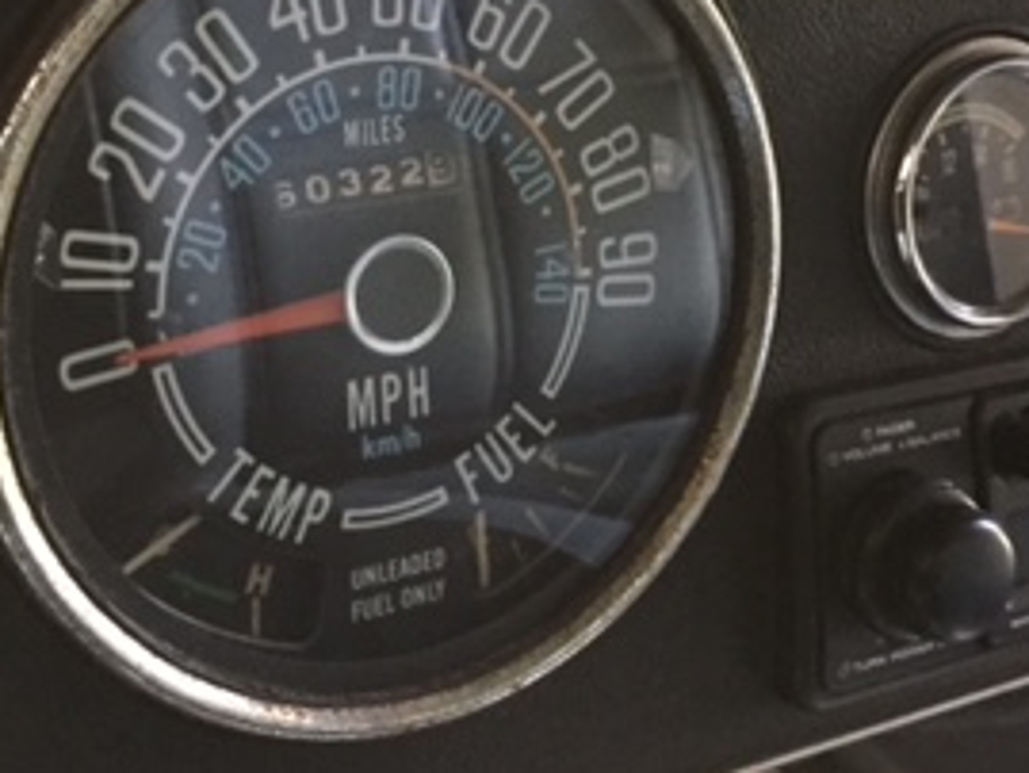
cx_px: 627
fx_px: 2052
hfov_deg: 28.1
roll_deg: -0.1
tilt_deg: -12.3
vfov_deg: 21.2
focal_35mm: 69
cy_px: 195
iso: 500
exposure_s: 1/15
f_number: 2.2
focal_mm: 4.15
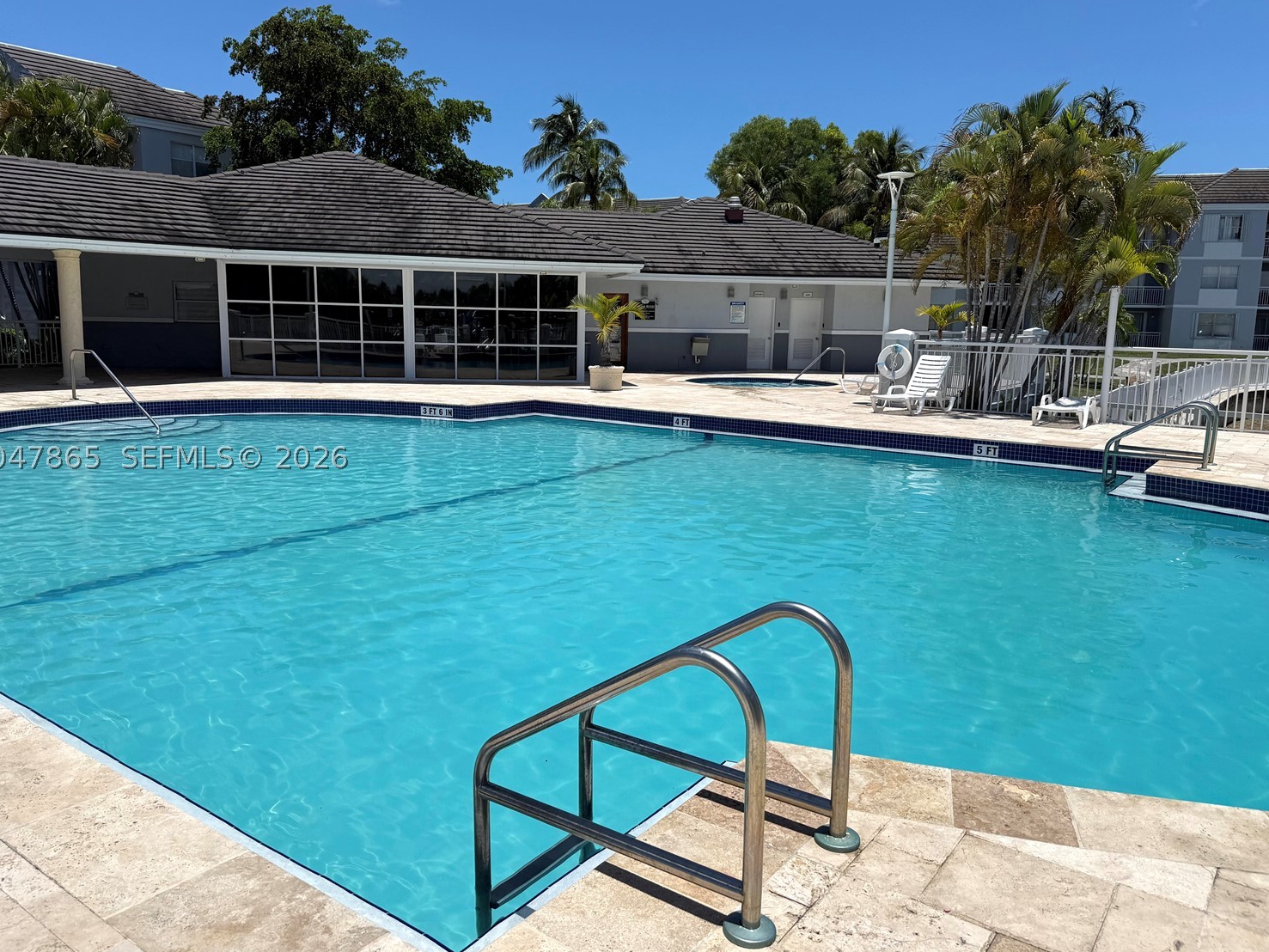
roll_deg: -1.1
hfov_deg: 67.3
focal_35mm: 26
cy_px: 457
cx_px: 611
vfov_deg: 53.1
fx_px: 953
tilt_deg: -8.2
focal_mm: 6.76
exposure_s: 1/10309
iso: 80
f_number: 1.78
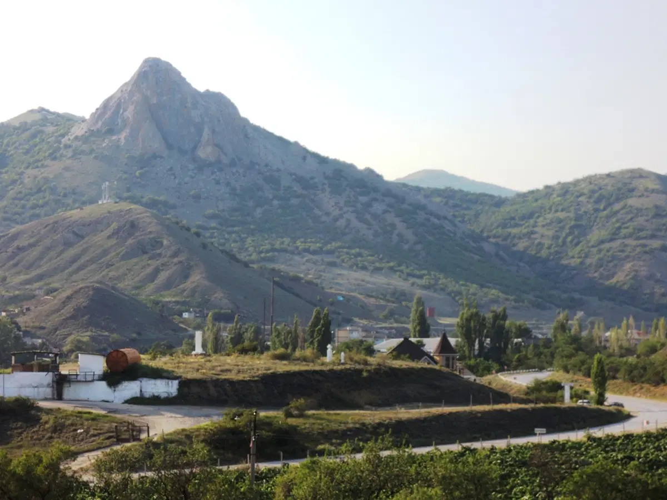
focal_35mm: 100
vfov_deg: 14.8
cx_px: 334
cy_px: 250
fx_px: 1927
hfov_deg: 19.6
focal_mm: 17.9
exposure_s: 1/320
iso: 100
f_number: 4.9
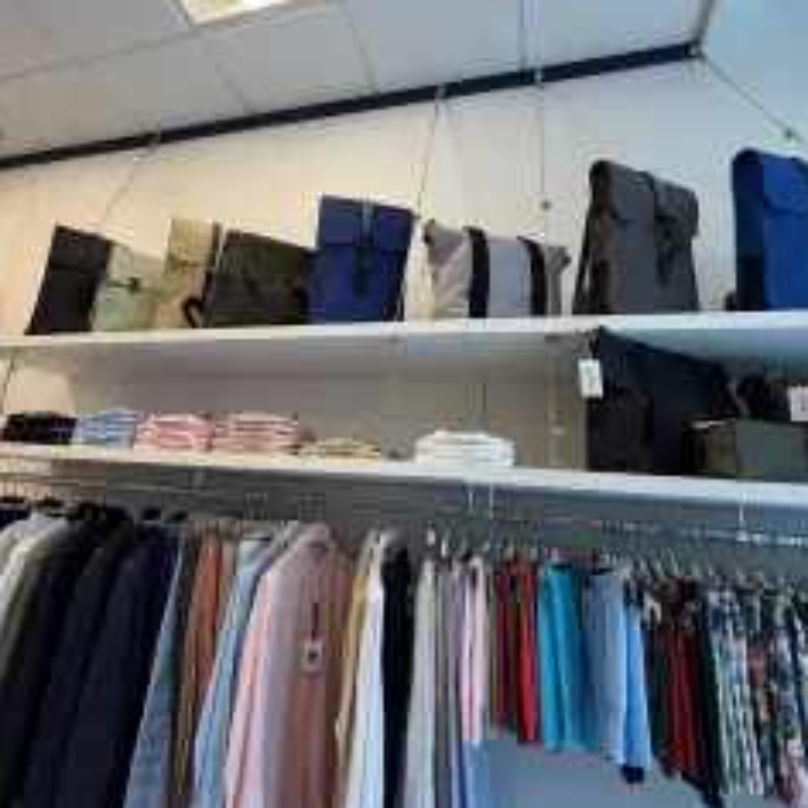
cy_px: 322
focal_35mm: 21
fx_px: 555
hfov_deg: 71.8
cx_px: 353
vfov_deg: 71.4
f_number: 2.2
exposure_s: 1/120
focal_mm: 2.22
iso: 125
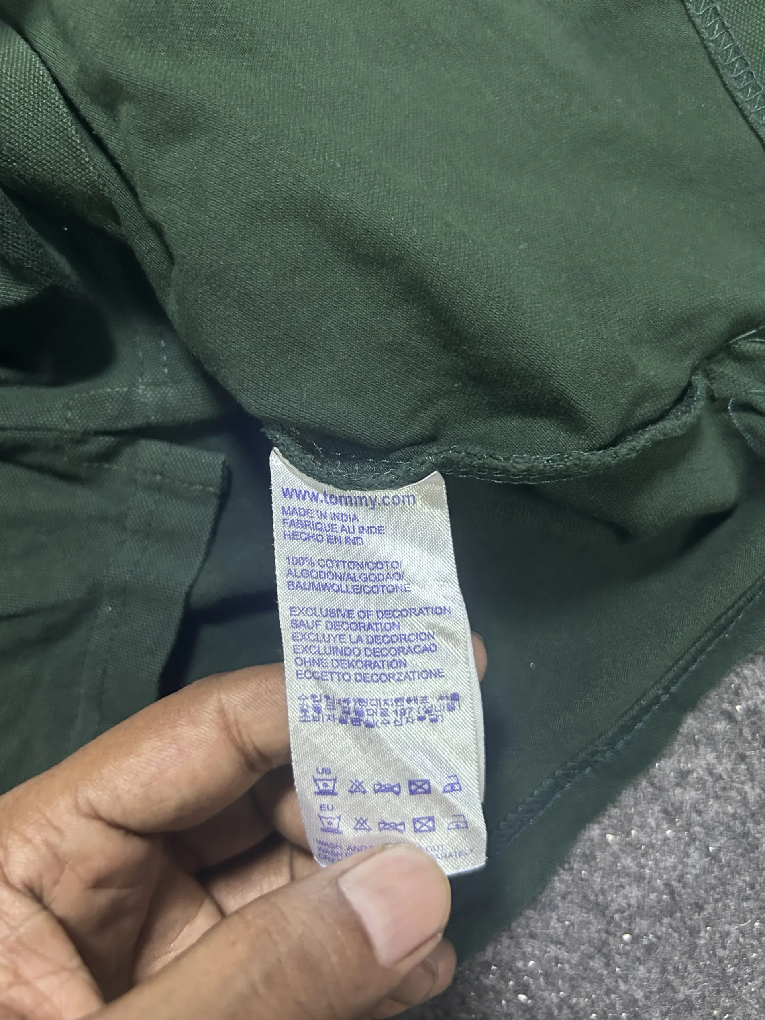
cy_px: 510
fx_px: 766
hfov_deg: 53.1
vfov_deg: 67.3
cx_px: 382
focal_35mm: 26
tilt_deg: -68.9
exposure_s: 1/50
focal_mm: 5.7
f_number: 1.5
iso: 400
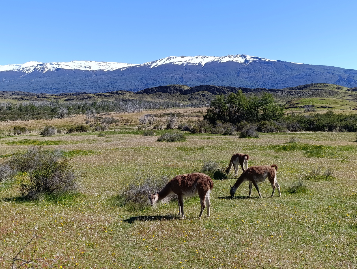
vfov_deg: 44.3
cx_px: 178
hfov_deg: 56.8
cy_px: 134
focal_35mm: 32
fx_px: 330
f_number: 1.6
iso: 50
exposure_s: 1/645
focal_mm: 6.14
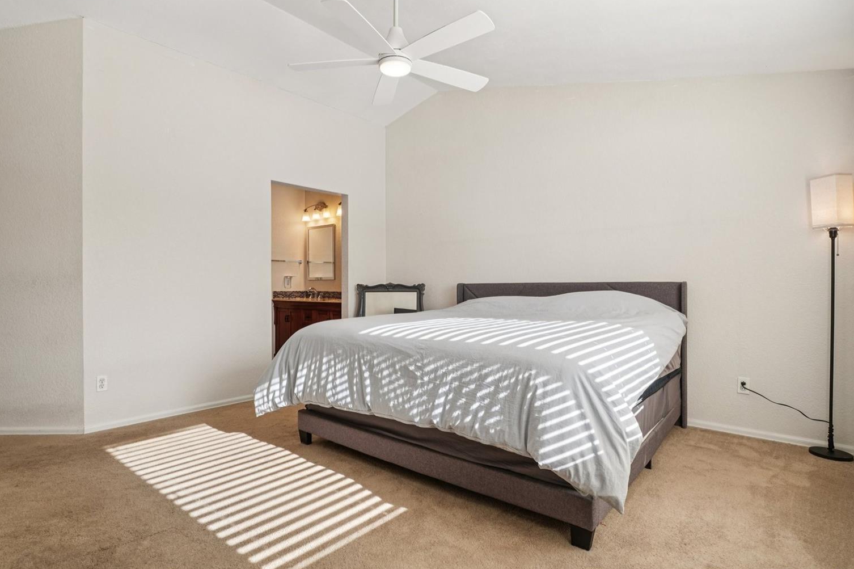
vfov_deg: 68.7
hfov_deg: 91.4
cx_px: 403
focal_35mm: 18
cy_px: 285
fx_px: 416
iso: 100
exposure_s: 1/60
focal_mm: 11
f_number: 8
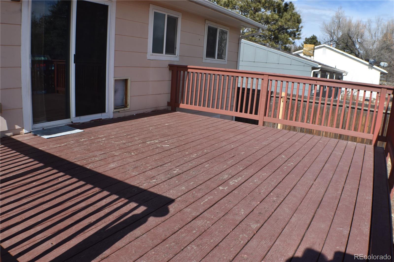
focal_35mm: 36
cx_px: 197
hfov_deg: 53.1
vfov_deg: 36.9
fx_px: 394
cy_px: 131
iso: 200
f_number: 10
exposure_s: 1/400
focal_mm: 24
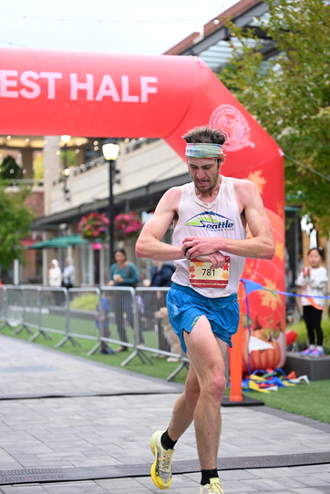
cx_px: 165
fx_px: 975
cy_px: 249
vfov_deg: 28.4
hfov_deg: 19.2
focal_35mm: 71
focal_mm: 70
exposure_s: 1/800
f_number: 2.8
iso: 1600
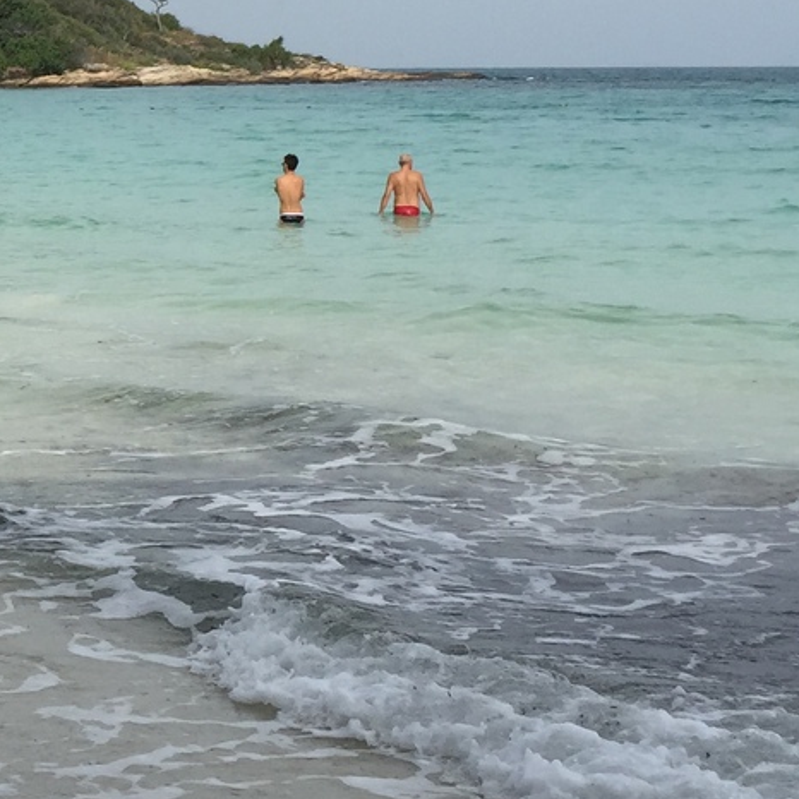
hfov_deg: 18.2
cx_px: -281
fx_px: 2298
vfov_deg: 19.4
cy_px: 117
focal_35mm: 88
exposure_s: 1/2639
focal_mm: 4.15
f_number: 2.2
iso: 32
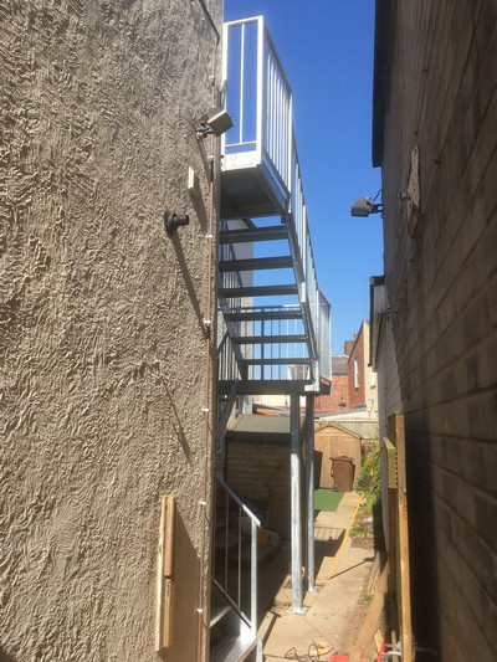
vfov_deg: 61.6
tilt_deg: +8.6
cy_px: 331
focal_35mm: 29
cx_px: 248
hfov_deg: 48.2
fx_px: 555
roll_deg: -0.9
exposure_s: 1/1131
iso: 25
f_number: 2.2
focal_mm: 4.15
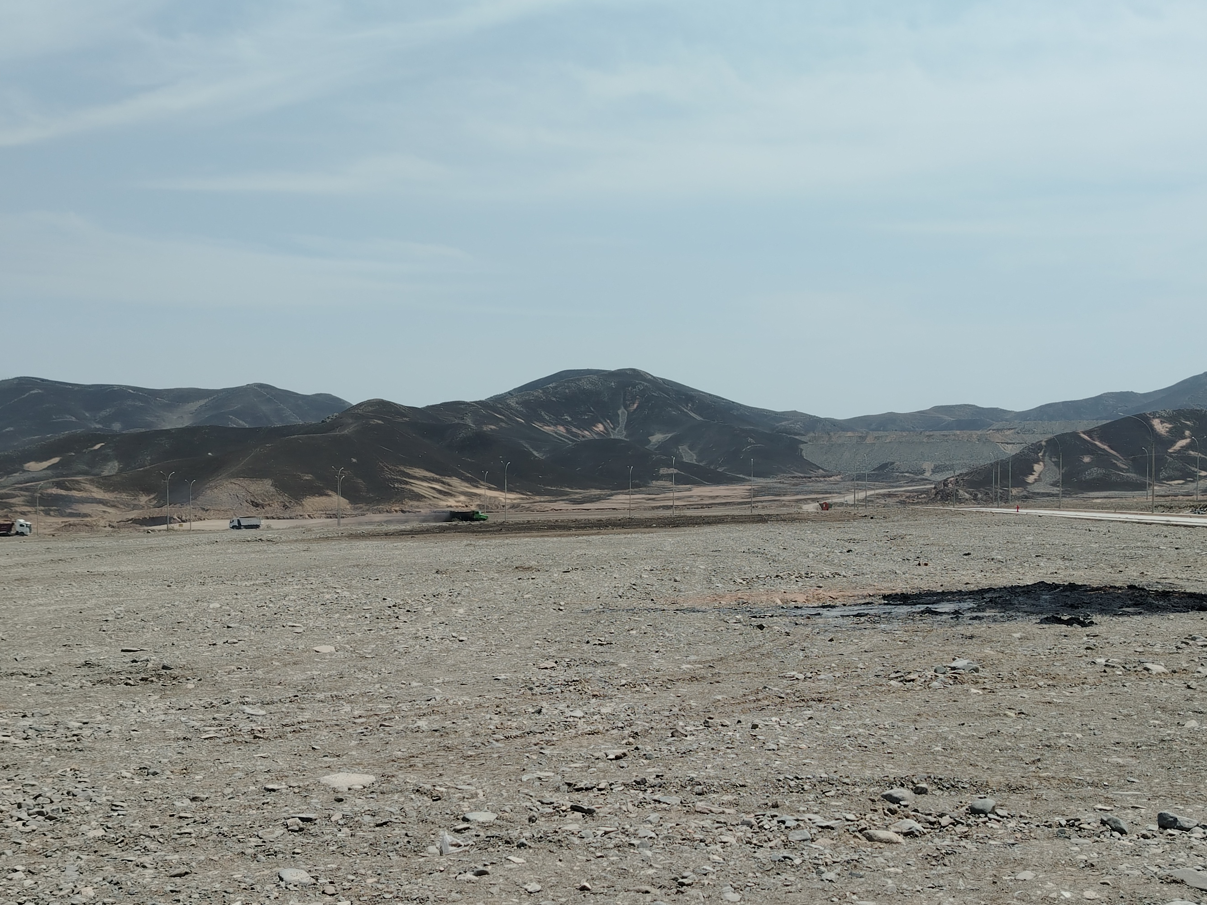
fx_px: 1255
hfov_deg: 51.3
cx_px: 669
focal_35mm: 36
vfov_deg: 39.5
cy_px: 532
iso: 100
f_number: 1.75
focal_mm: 5.25
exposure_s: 1/1599
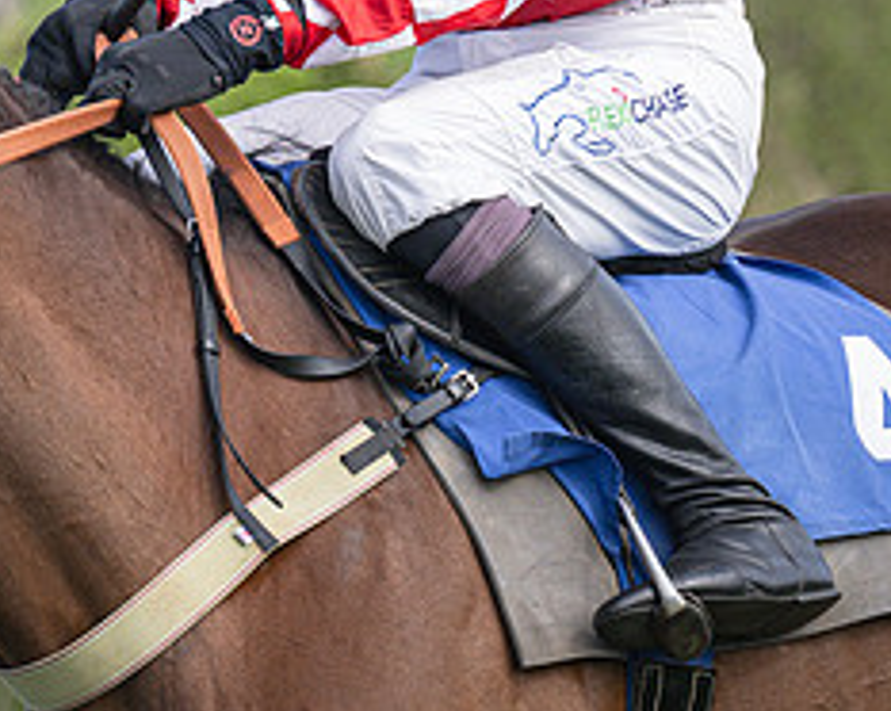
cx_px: 169
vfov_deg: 2.8
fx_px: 14570
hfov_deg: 3.5
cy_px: 85
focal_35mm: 553
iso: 400
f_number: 4
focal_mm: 135
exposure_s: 1/2000
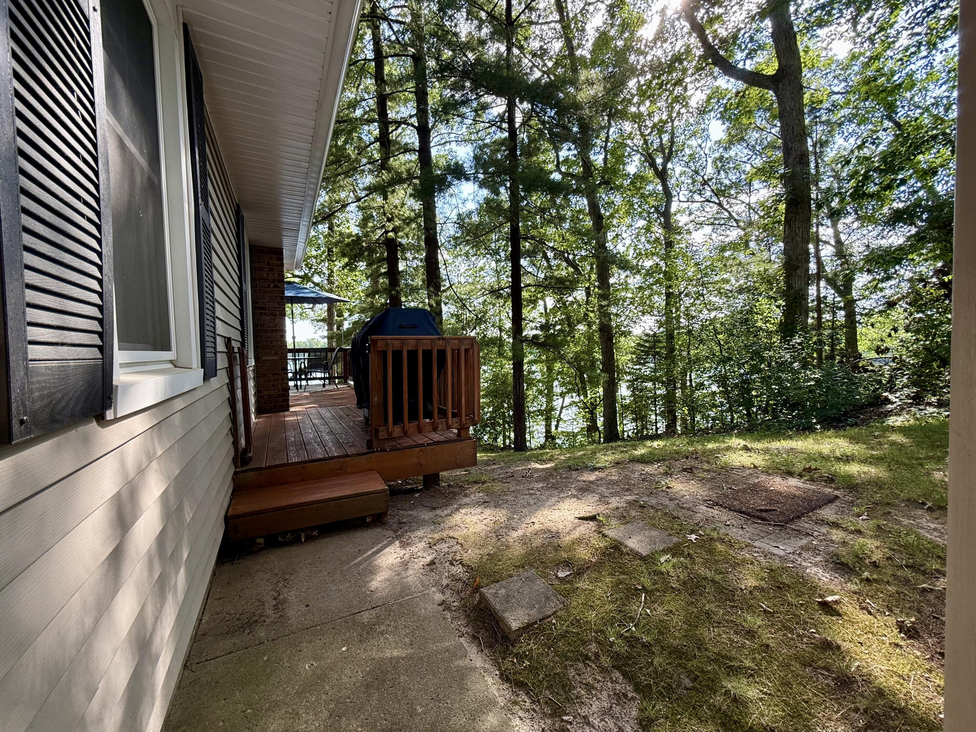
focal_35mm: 14
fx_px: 395
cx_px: 488
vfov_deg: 85.7
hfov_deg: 102.1
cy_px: 366
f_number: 2.2
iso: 64
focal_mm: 2.22
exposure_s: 1/145
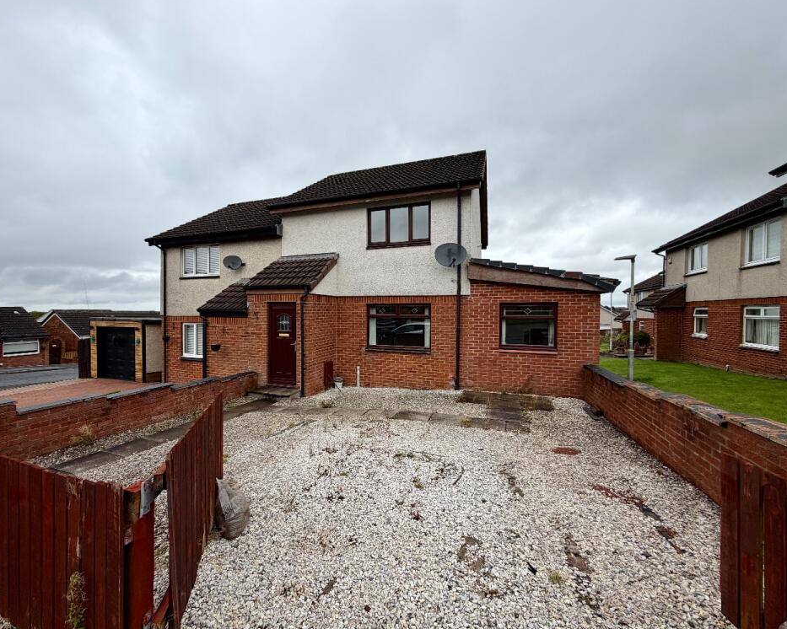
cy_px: 320
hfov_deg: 96.5
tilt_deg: -0.8
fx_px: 349
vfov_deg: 84.0
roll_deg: -0.1
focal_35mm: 15
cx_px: 358
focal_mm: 2.22
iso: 40
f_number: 2.2
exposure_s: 1/514
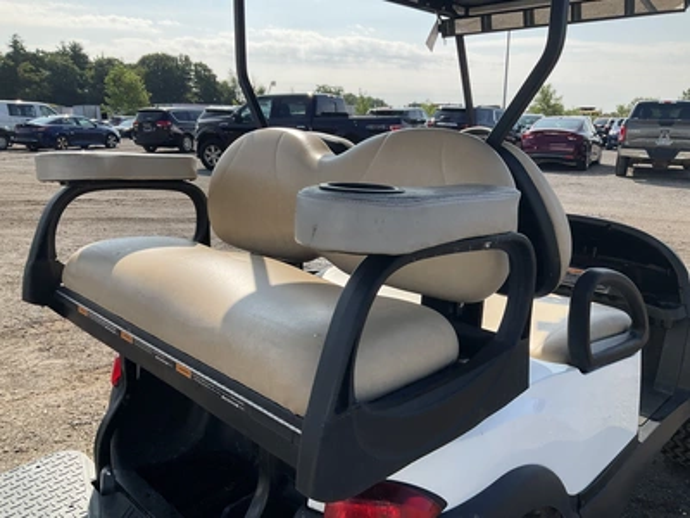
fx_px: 578
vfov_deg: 48.2
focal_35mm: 29
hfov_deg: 61.7
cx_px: 345
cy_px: 259
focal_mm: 3
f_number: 1.8
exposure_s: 1/1490
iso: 25
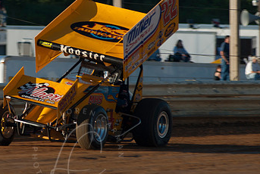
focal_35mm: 507
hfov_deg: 4.1
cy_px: 83
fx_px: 3668
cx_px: 77
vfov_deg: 2.7
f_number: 4
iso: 100
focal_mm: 200
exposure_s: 1/640
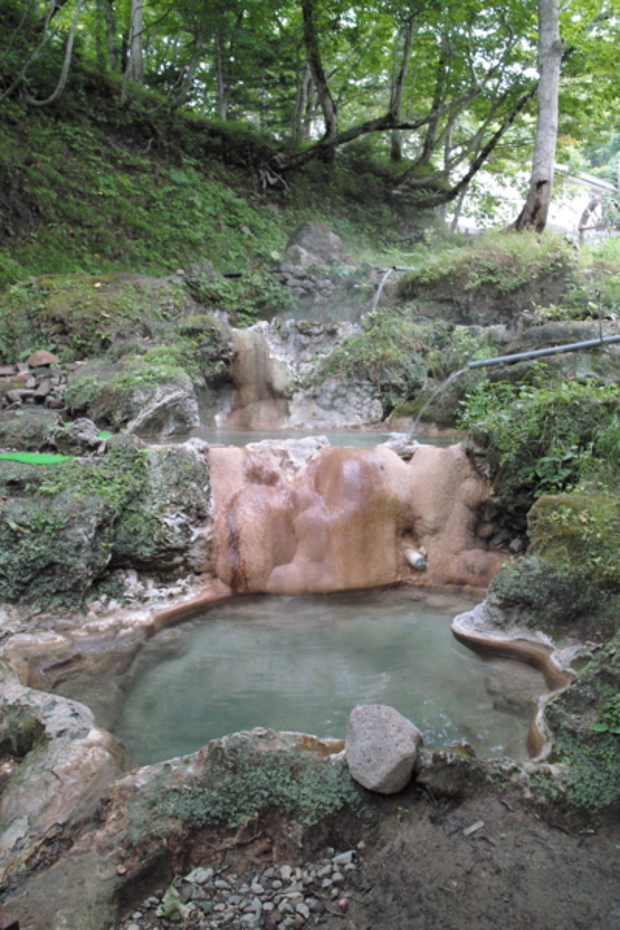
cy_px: 465
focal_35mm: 28
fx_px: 723
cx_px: 310
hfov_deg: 46.4
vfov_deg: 65.5
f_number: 4
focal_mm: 16.6
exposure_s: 1/25
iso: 200
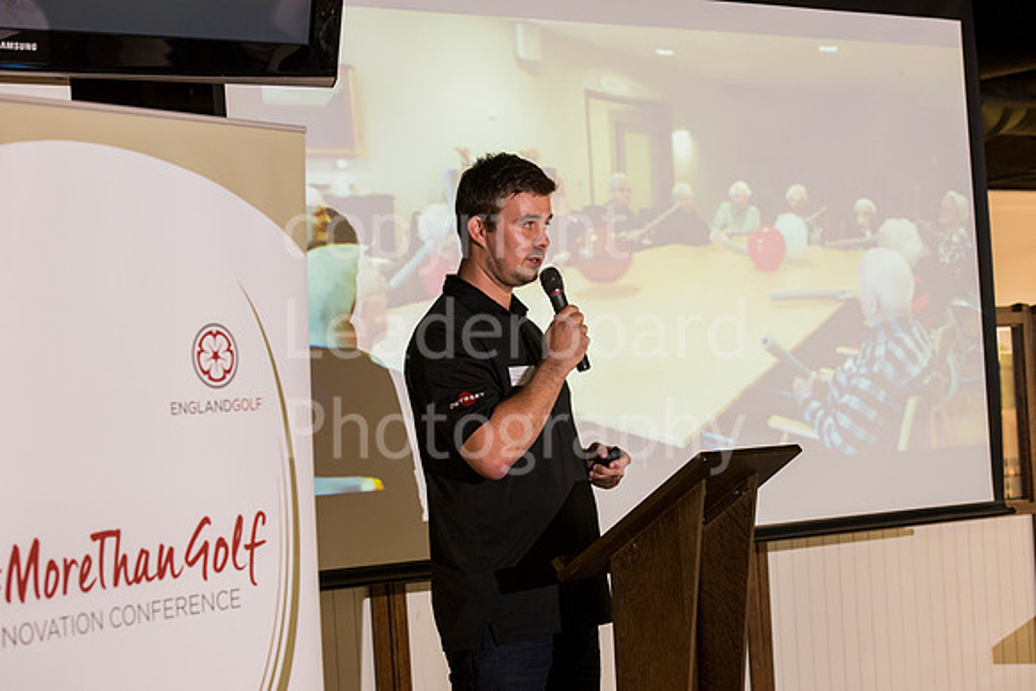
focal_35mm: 80
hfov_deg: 25.4
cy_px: 346
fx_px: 2303
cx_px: 518
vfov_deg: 17.1
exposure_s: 1/125
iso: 2000
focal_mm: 80
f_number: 5.6
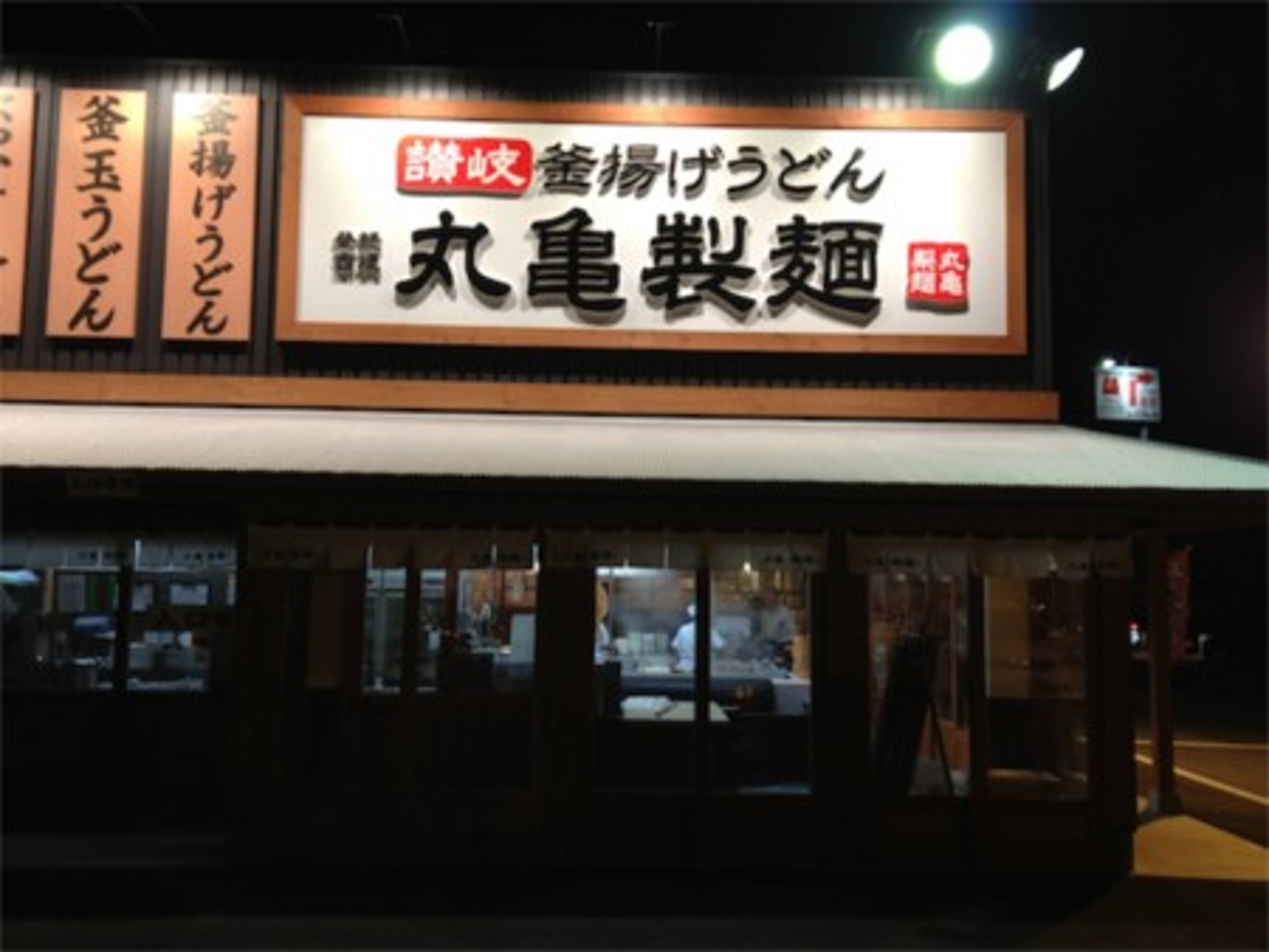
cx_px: 634
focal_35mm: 33
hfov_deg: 55.3
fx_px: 1210
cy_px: 476
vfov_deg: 43.0
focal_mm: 4.13
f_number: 2.4
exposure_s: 1/24
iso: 50
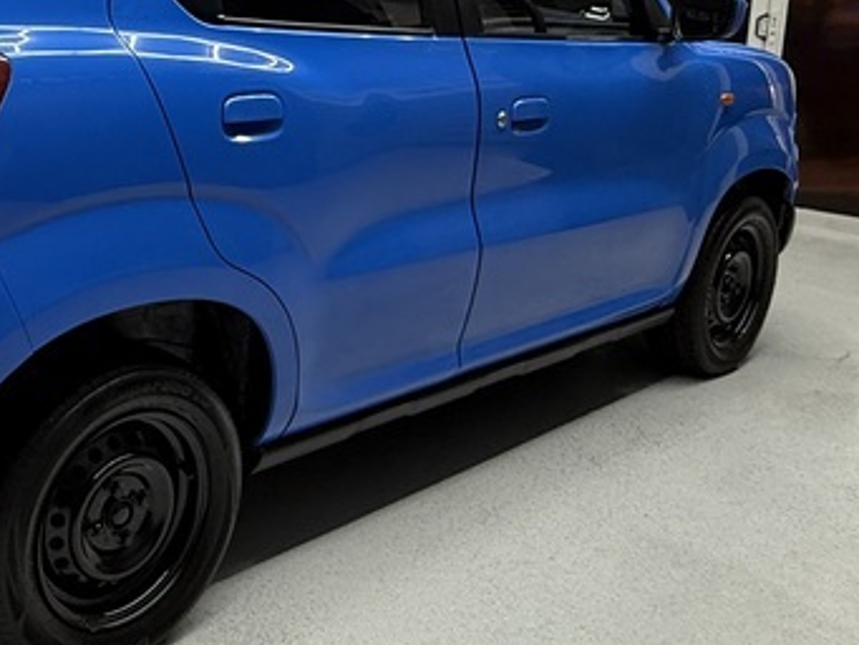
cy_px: 156
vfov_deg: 33.6
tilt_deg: -9.4
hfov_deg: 40.7
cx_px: 58
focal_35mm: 42
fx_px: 1043
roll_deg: +0.1
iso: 200
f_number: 2.2
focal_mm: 2.22
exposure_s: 1/50
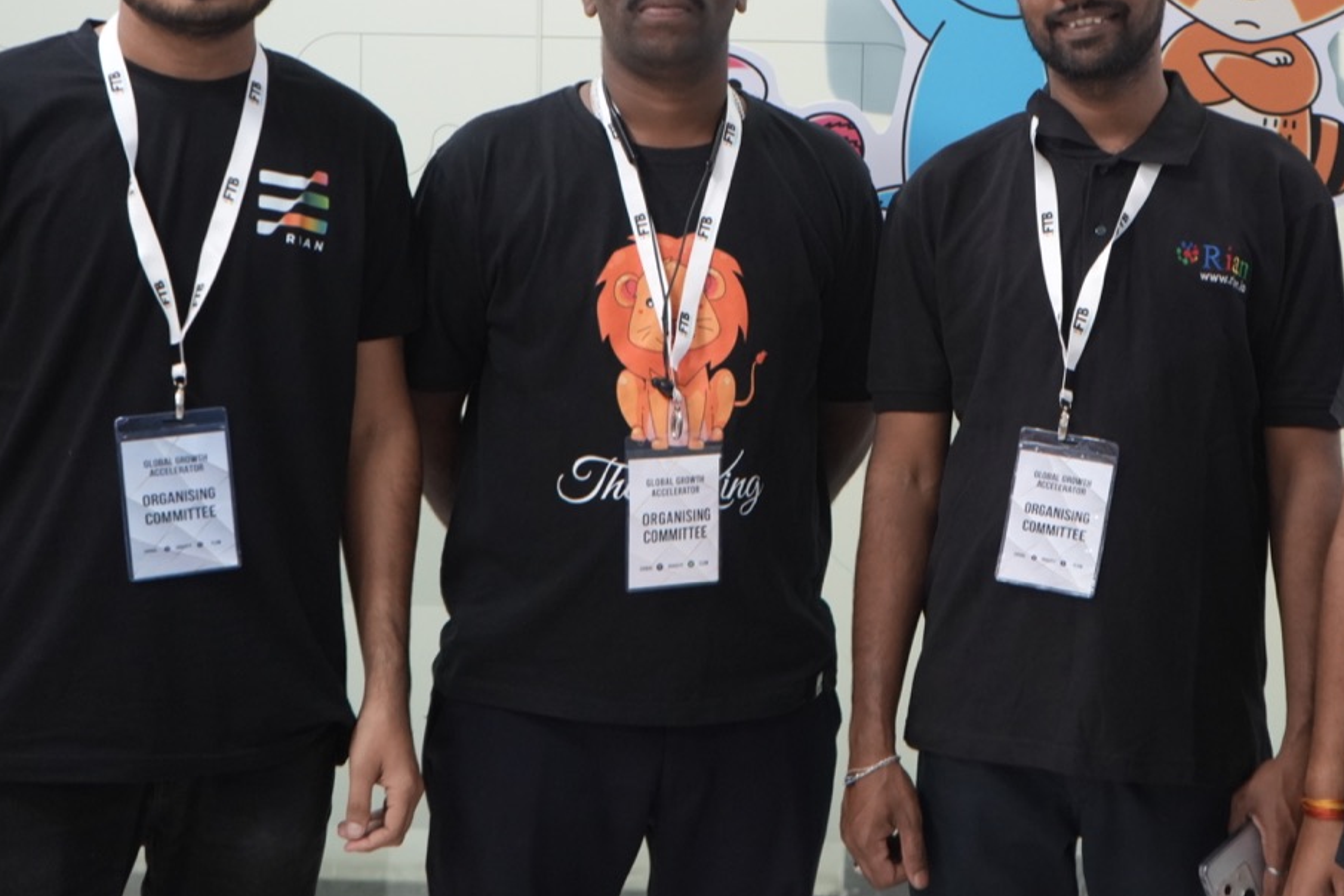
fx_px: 2502
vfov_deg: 20.2
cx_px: 910
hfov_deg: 29.8
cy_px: 286
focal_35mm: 67
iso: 2500
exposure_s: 1/125
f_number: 4
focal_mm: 38
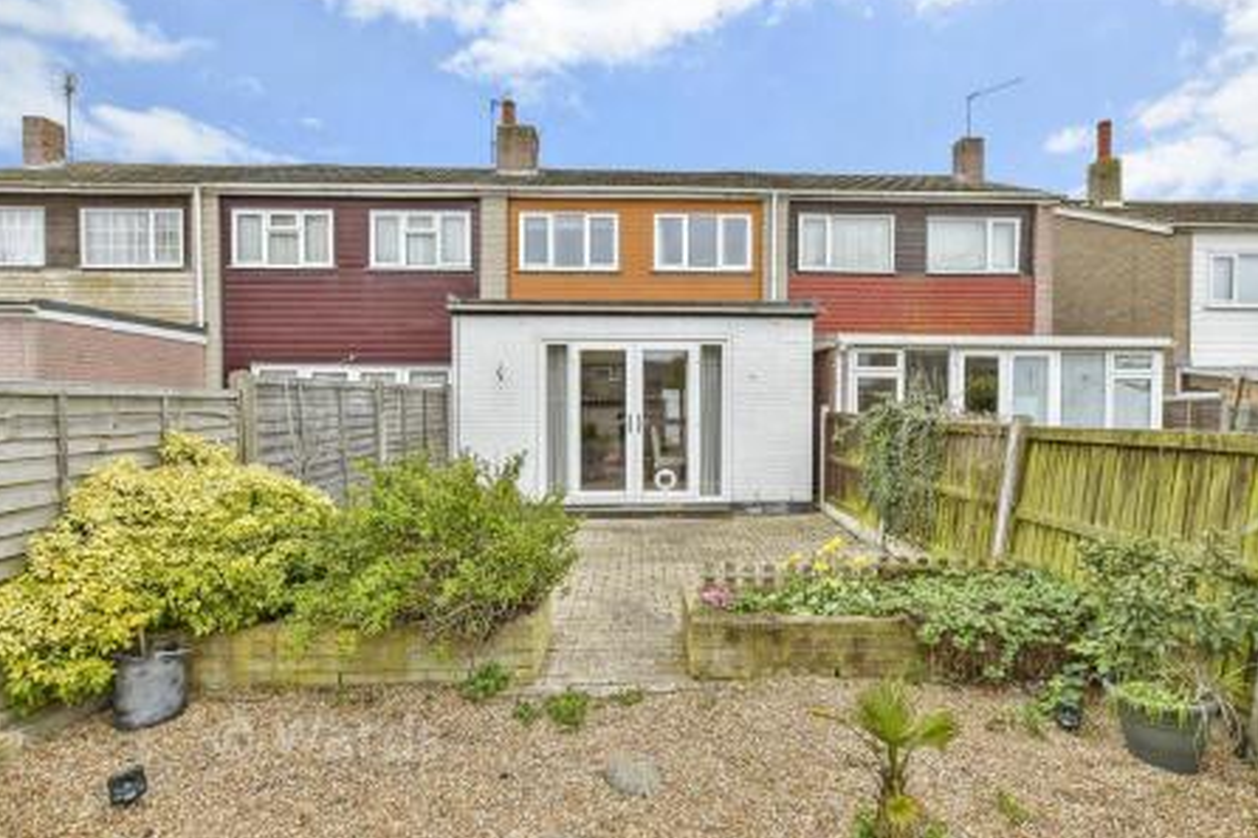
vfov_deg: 73.7
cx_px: 649
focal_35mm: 16
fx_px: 559
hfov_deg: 96.7
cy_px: 430
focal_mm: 10
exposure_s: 1/250
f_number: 8
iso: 500
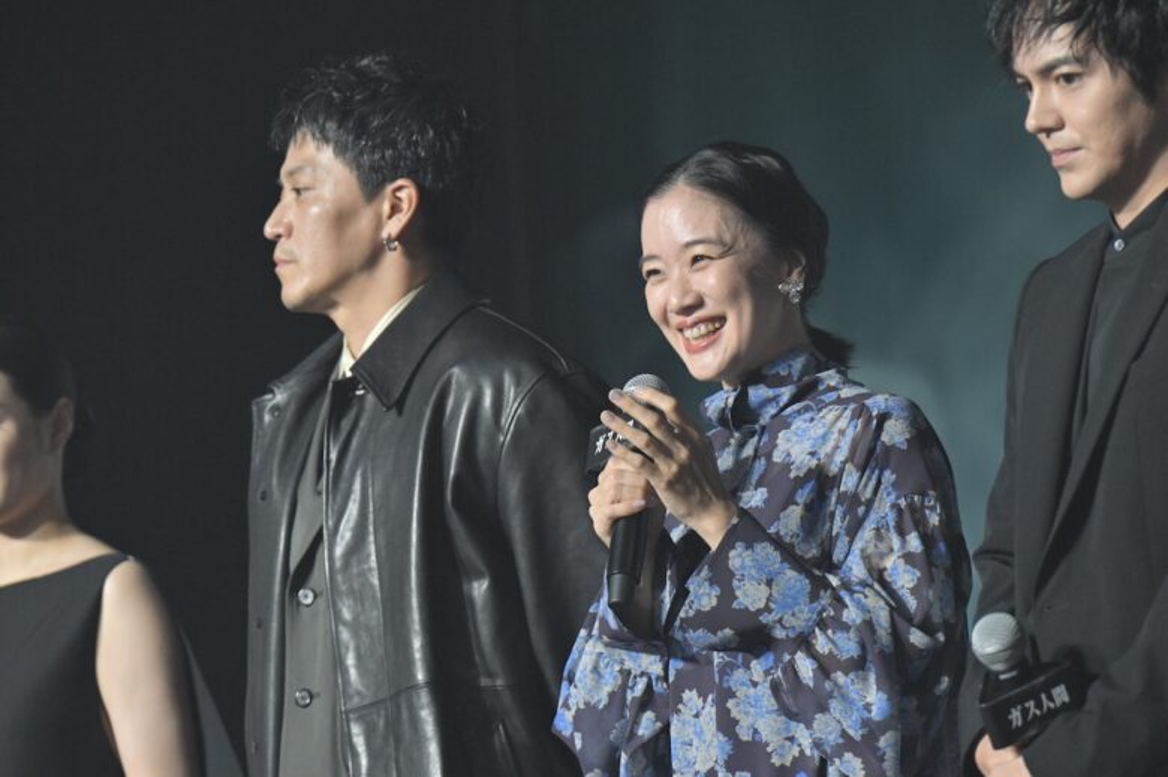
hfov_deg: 6.9
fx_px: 9727
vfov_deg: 4.6
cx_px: 584
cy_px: 388
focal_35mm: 300
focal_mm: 200
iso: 2500
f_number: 4
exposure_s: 1/320
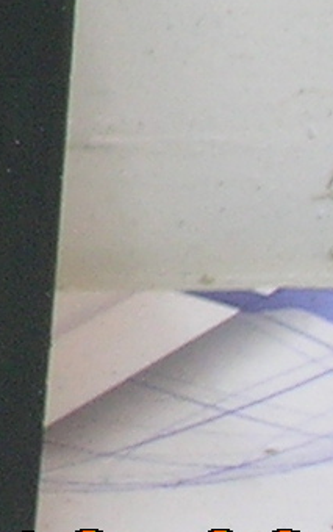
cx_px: -1244
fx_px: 5161
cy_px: -483
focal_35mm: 356
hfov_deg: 3.4
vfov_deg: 5.8
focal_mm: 8.4
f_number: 3.3
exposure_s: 1/4
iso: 71
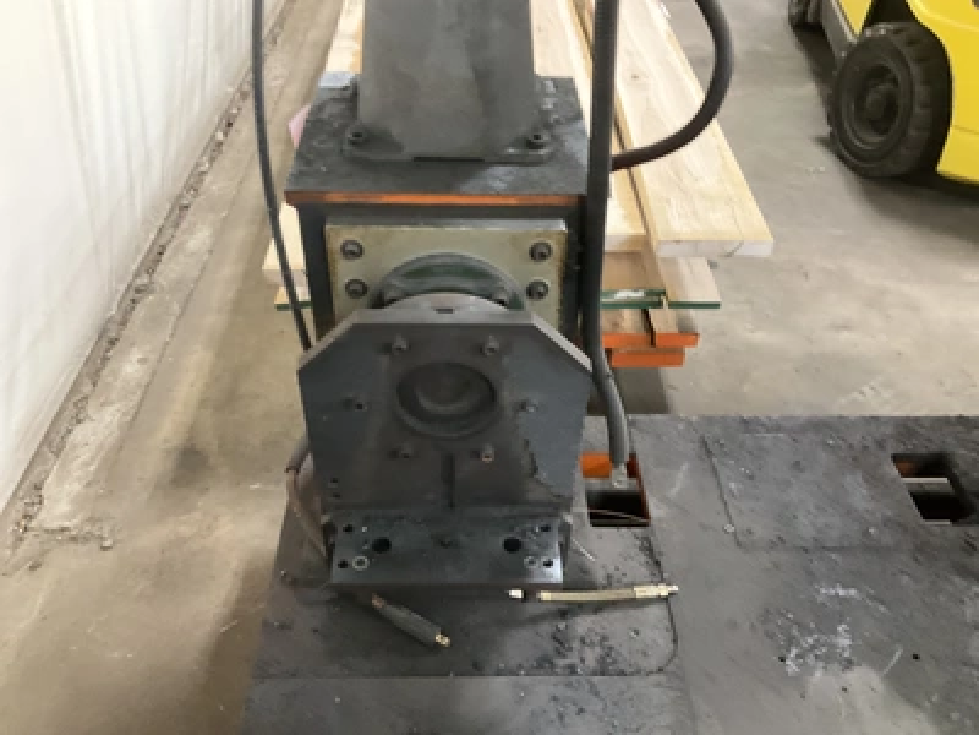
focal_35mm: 29
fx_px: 820
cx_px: 490
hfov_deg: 61.7
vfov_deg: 48.2
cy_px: 368
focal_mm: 3
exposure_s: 1/30
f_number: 1.8
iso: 320
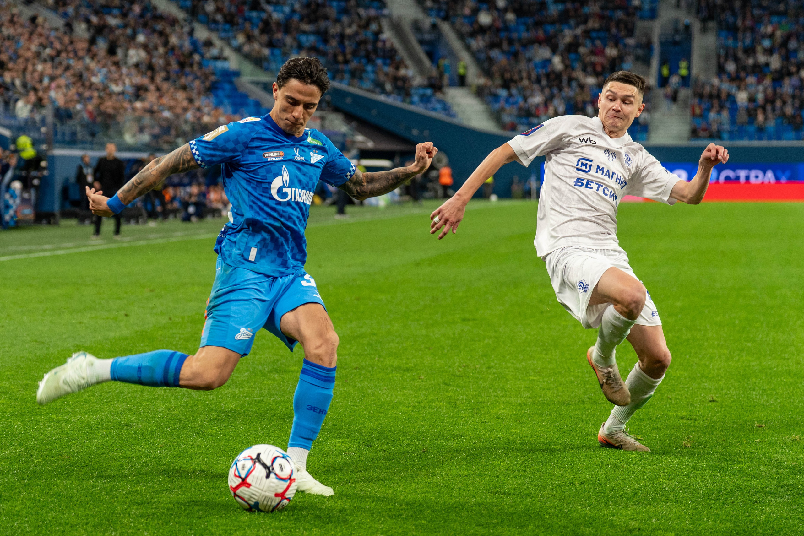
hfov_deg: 19.9
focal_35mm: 102
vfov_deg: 13.3
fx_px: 2289
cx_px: 380
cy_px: 193
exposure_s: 1/1000
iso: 1000
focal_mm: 70
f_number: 2.8
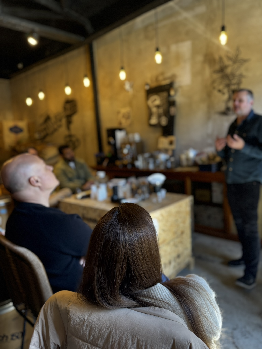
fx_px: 242
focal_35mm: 24
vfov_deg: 71.6
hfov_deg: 56.8
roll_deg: +4.1
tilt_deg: -7.6
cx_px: 131
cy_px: 174
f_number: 1.78
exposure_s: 1/50
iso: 160
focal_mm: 6.76
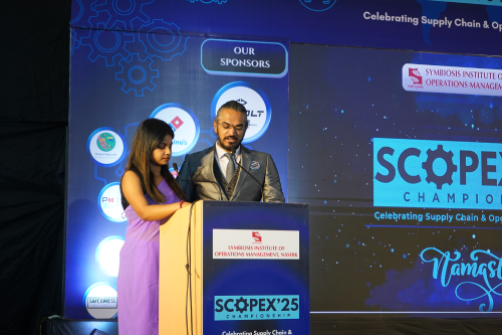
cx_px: 251
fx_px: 976
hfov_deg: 28.9
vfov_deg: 19.4
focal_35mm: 70
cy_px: 168
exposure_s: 1/200
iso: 1600
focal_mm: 70
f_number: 5.6
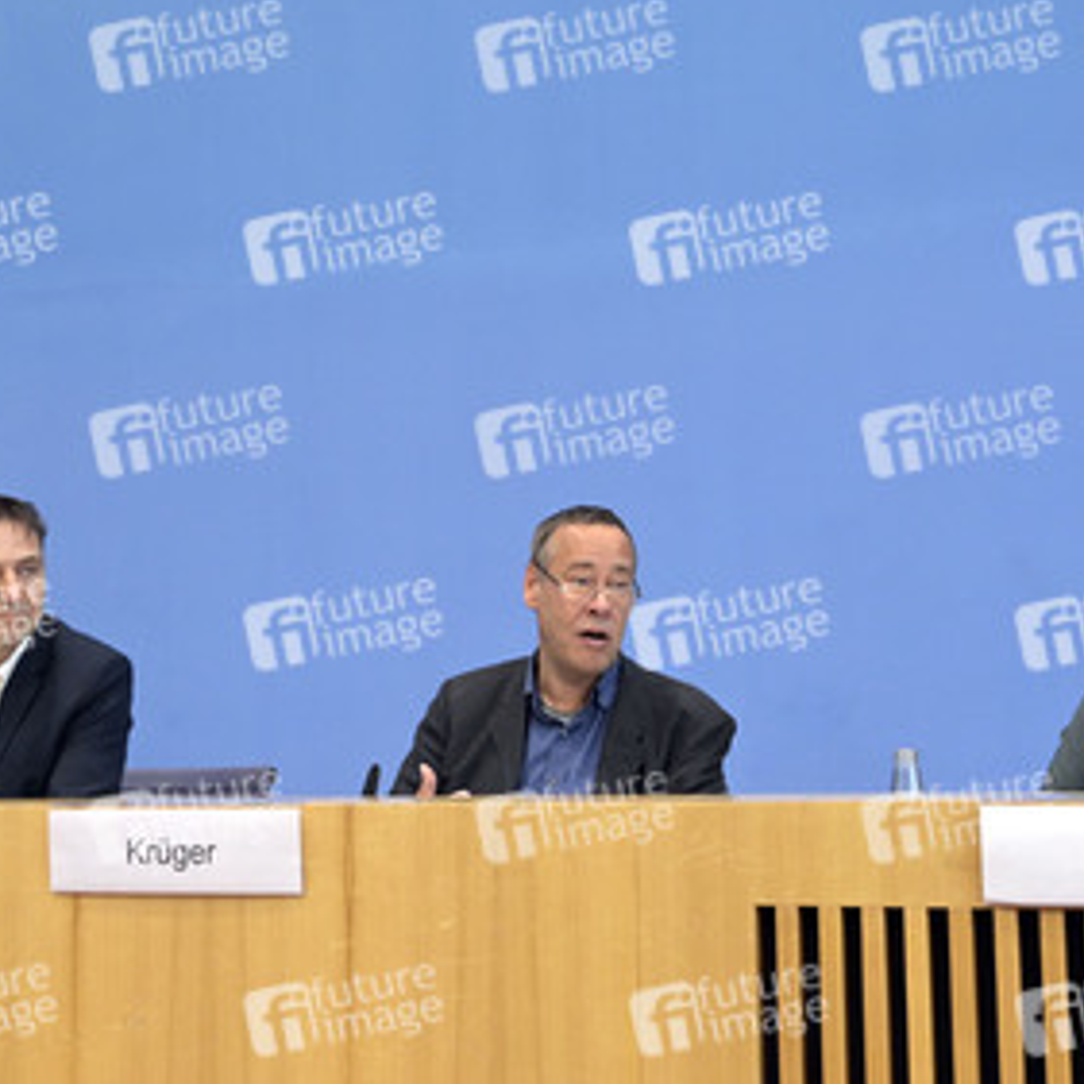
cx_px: 627
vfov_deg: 34.7
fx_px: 1736
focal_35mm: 49
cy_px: 528
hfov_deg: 34.6
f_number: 7.1
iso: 6400
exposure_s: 1/640
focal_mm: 36
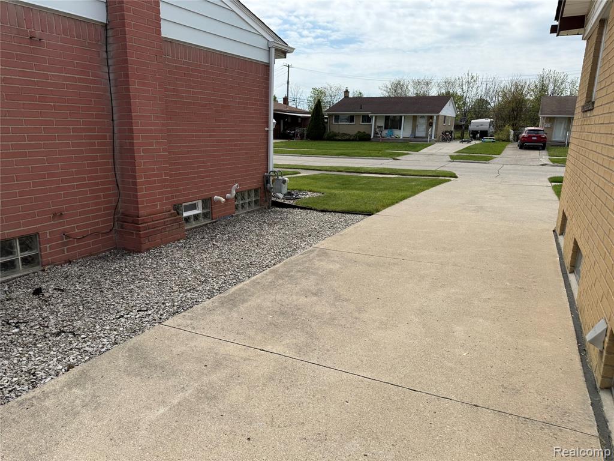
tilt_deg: -13.7
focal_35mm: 24
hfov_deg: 71.6
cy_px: 230
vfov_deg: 56.8
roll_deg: -0.8
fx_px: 426
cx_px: 307
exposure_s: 1/4975
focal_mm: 6.76
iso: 80
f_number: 1.78
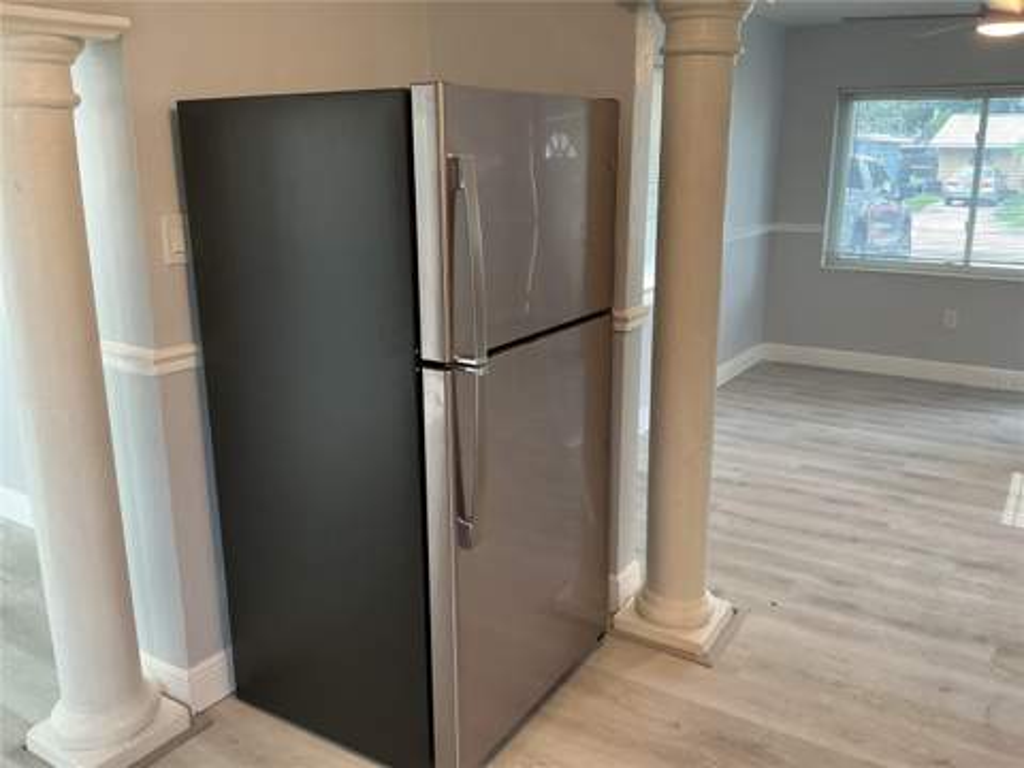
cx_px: 512
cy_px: 384
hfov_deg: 61.7
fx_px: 858
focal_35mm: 29
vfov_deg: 48.2
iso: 64
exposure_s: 1/60
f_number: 1.8
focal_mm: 3
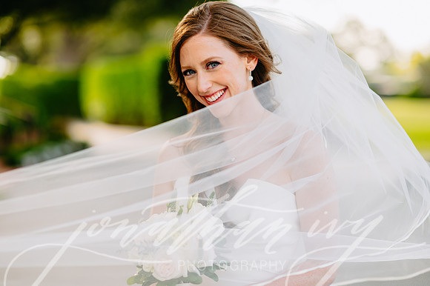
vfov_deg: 16.1
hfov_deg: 23.9
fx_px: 1015
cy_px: 143
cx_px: 215
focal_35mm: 85
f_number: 2
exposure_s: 1/640
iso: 100
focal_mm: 85
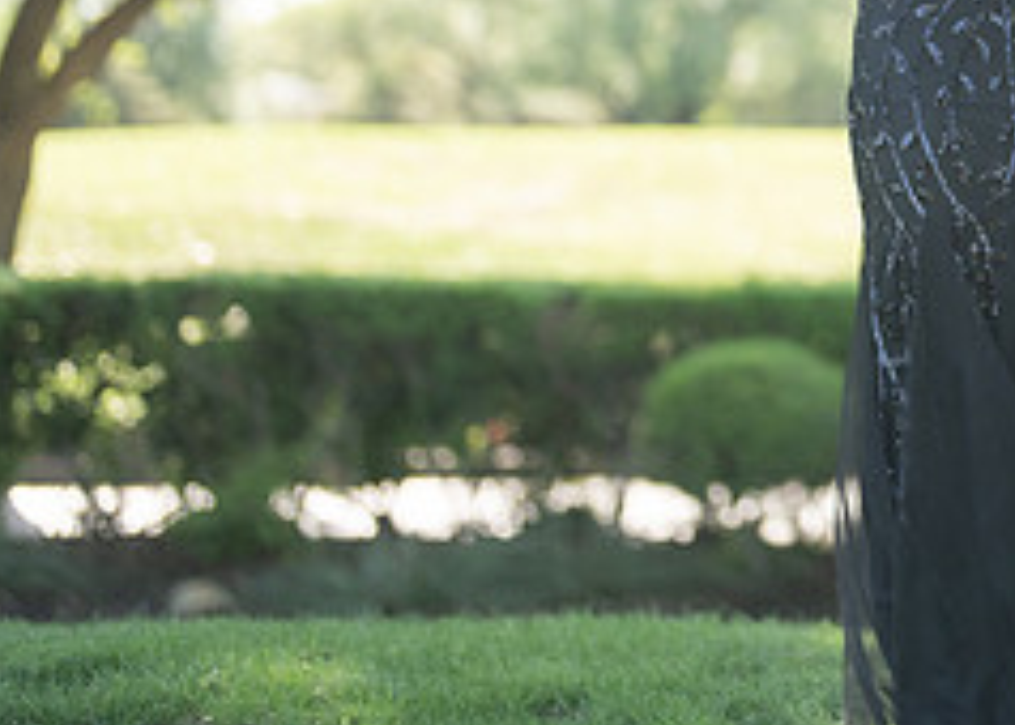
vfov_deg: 10.7
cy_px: -64
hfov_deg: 14.7
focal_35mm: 133
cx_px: 1155
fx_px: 3834
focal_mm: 50
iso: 160
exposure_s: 1/1600
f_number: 1.2
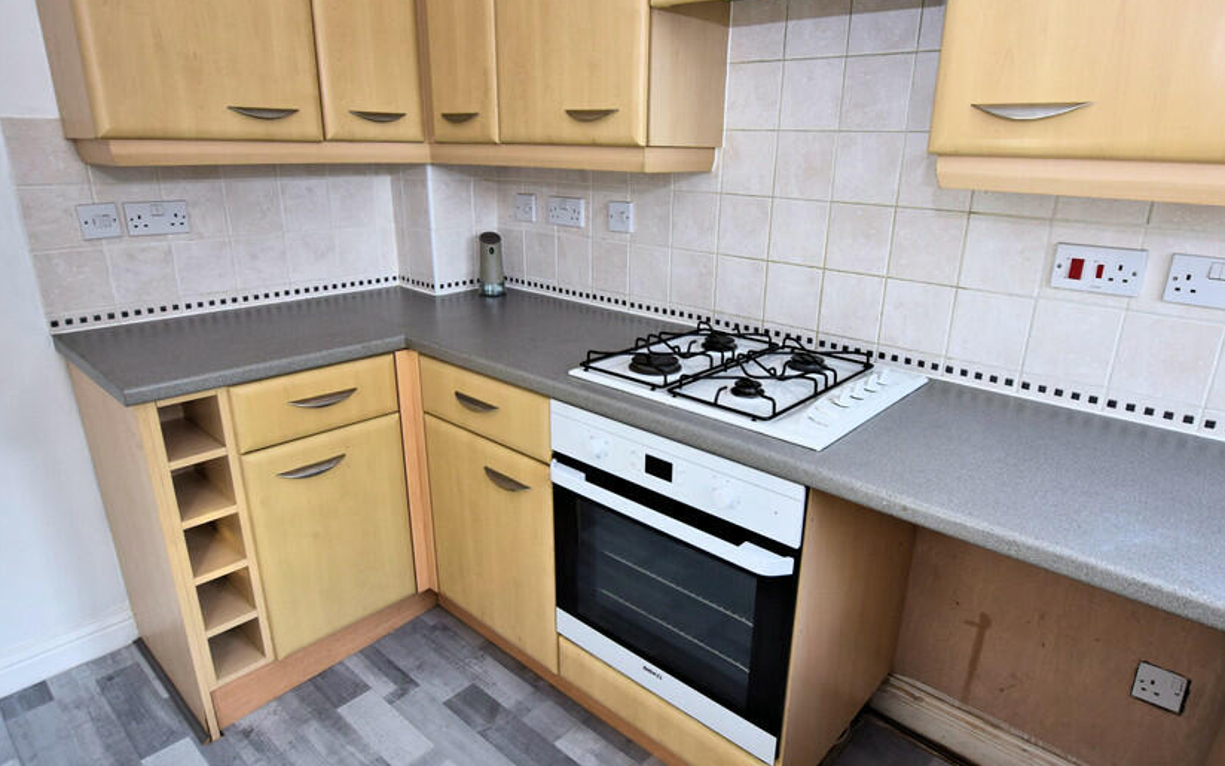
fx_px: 634
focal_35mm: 19
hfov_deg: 87.9
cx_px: 638
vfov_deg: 62.2
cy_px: 393
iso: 720
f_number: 5.6
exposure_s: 1/125
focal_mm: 10
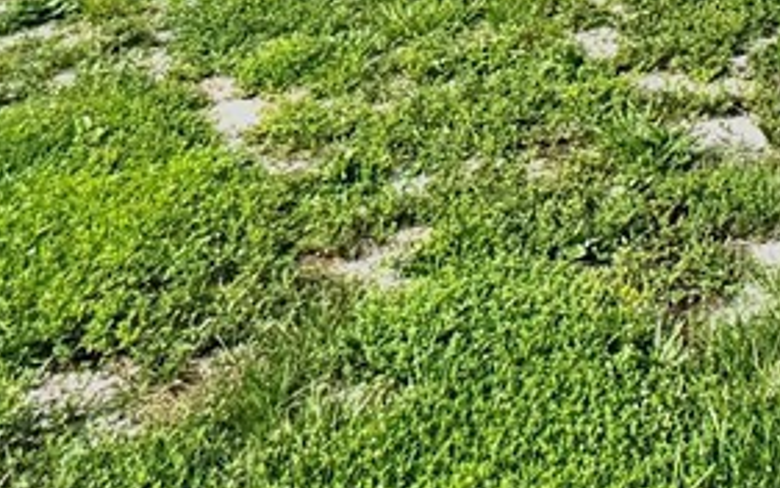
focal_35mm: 54
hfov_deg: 32.3
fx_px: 1149
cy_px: -430
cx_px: 888
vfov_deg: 18.1
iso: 50
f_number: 2.2
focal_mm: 2.22
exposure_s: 1/2674
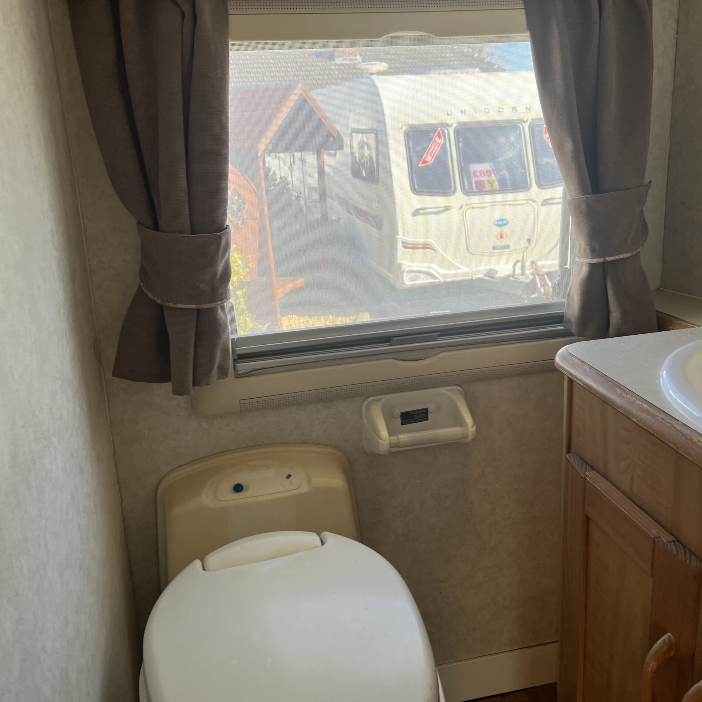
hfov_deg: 52.5
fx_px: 711
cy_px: 305
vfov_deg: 52.4
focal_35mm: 31
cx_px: 352
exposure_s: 1/360
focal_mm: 5.1
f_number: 1.6
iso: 50
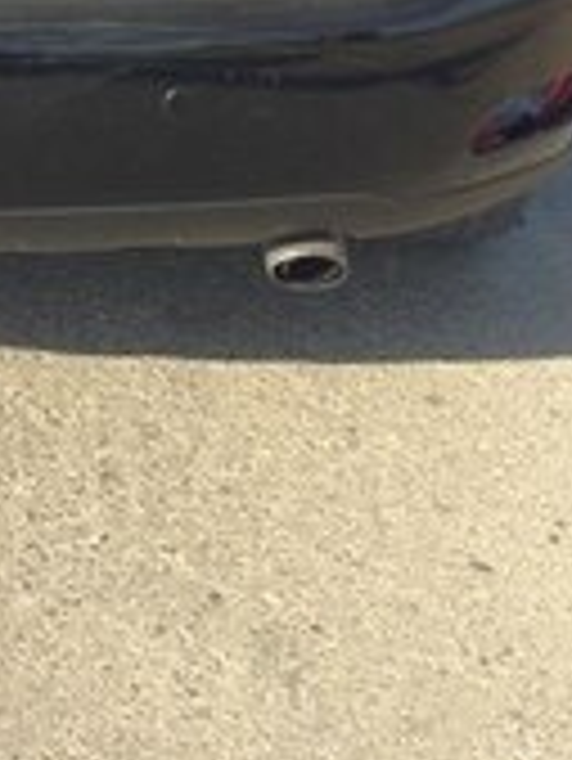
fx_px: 2134
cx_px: -140
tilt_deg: -12.0
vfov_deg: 18.4
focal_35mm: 97
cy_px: -297
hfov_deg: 14.7
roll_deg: +1.1
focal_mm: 4.12
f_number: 2.4
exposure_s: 1/609
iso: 50
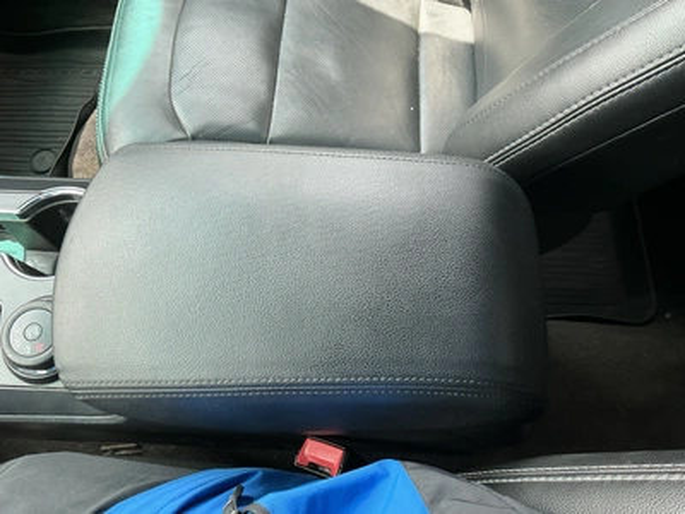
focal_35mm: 28
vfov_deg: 49.7
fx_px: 554
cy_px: 257
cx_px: 342
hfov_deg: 63.4
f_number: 1.8
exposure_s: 1/122
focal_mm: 3
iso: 32
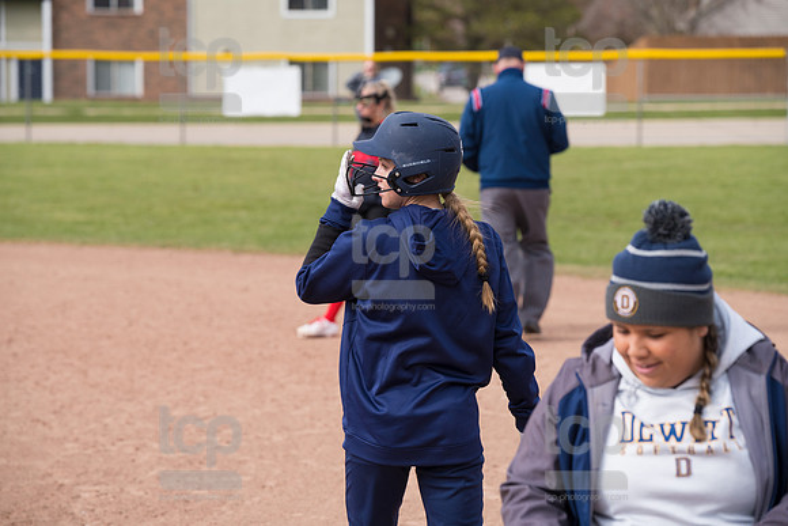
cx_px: 394
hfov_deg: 13.2
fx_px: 3393
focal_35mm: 155
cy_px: 263
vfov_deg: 8.9
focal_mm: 155
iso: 400
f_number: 5.6
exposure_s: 1/1600
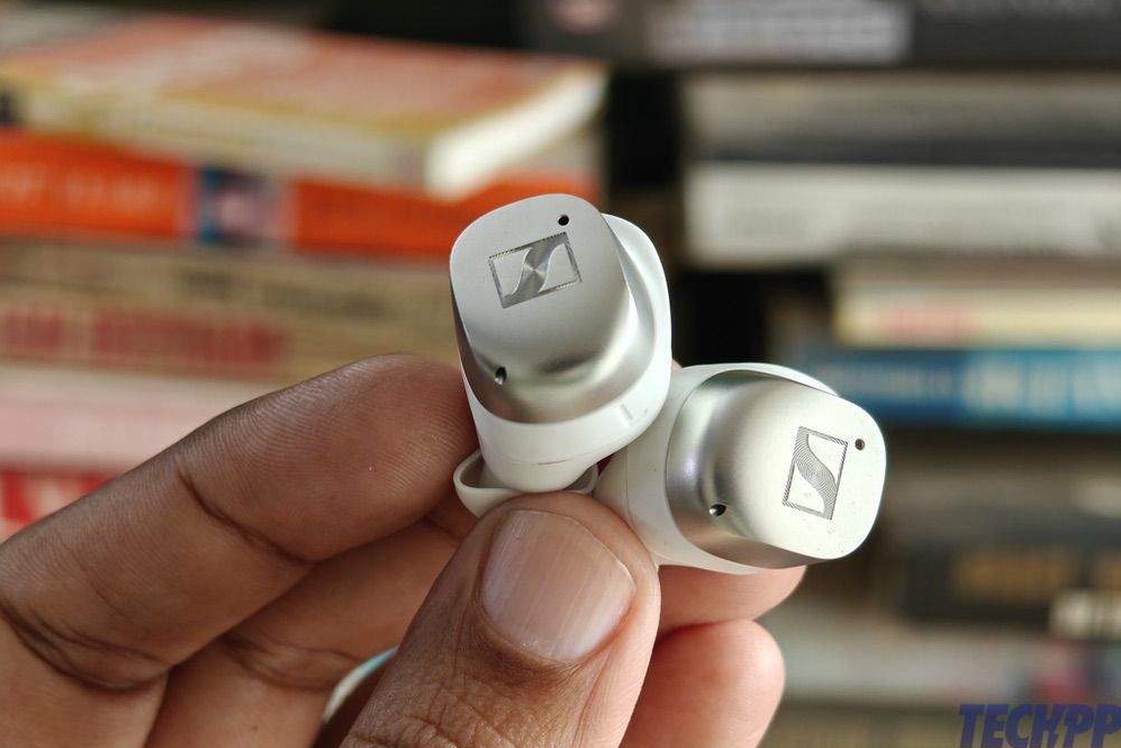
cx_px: 561
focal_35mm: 73
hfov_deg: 27.7
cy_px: 398
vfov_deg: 18.7
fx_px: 2273
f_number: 14
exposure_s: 1/50
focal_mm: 13.3
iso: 200
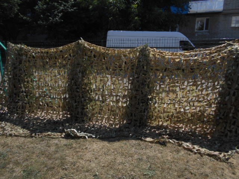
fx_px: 180
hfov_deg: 67.3
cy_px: 90
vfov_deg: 53.1
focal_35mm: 26
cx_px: 120
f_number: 3.2
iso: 80
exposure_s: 1/1000
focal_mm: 4.6
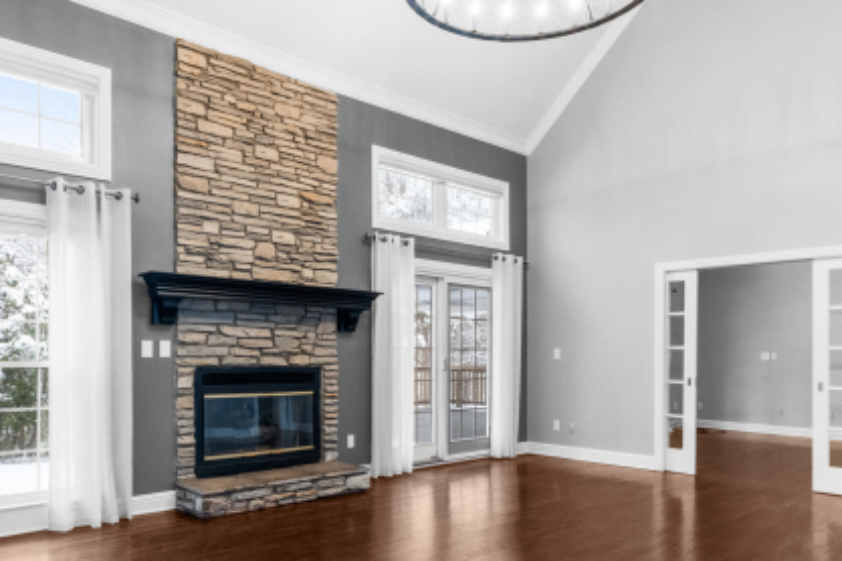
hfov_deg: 64.8
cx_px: 402
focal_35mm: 28
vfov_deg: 45.6
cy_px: 345
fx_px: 663
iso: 400
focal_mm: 10.5
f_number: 10
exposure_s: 1/1.67
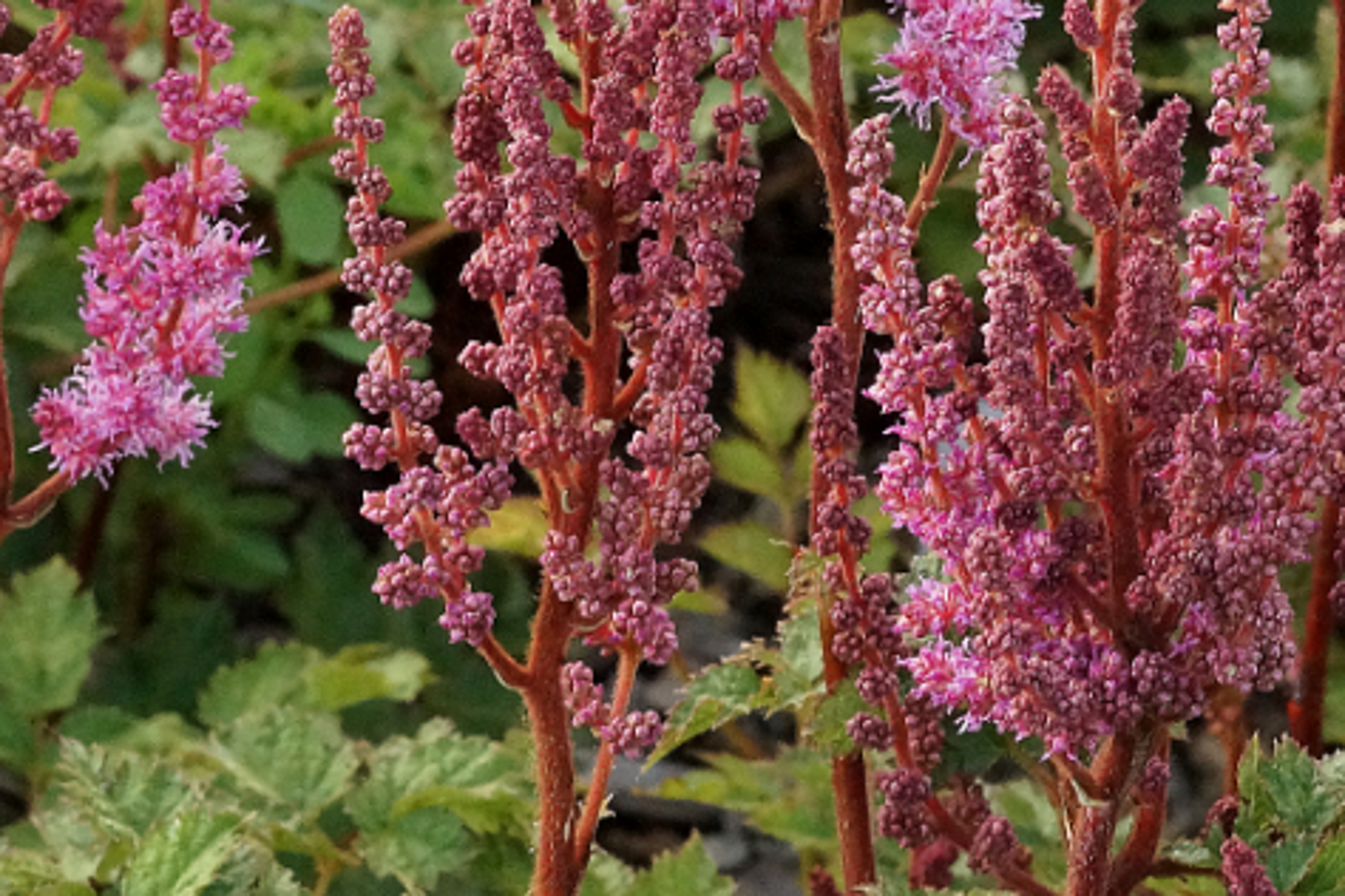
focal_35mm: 380
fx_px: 14196
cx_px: 343
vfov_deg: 3.6
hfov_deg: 5.4
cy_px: 119
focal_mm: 100
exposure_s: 1/160
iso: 2000
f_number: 13
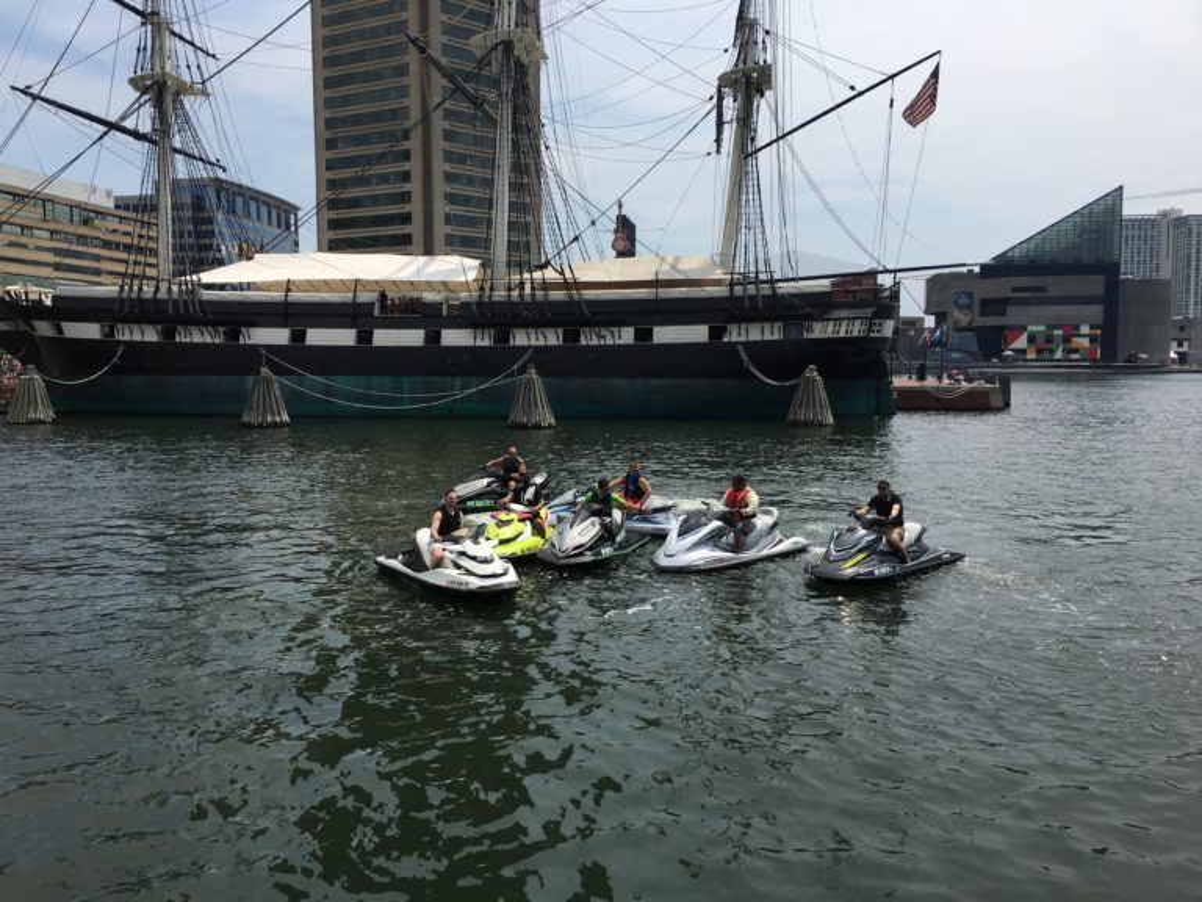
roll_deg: -0.3
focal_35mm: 29
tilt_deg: -3.8
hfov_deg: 61.7
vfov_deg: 48.2
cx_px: 601
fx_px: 1007
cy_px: 451
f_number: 2.2
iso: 25
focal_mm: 4.15
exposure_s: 1/2564
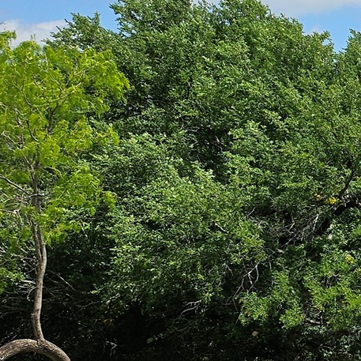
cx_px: 725
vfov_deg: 18.2
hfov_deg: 14.9
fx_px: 1121
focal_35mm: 95
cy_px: 283
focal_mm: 5
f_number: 1.8
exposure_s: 1/4980
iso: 50
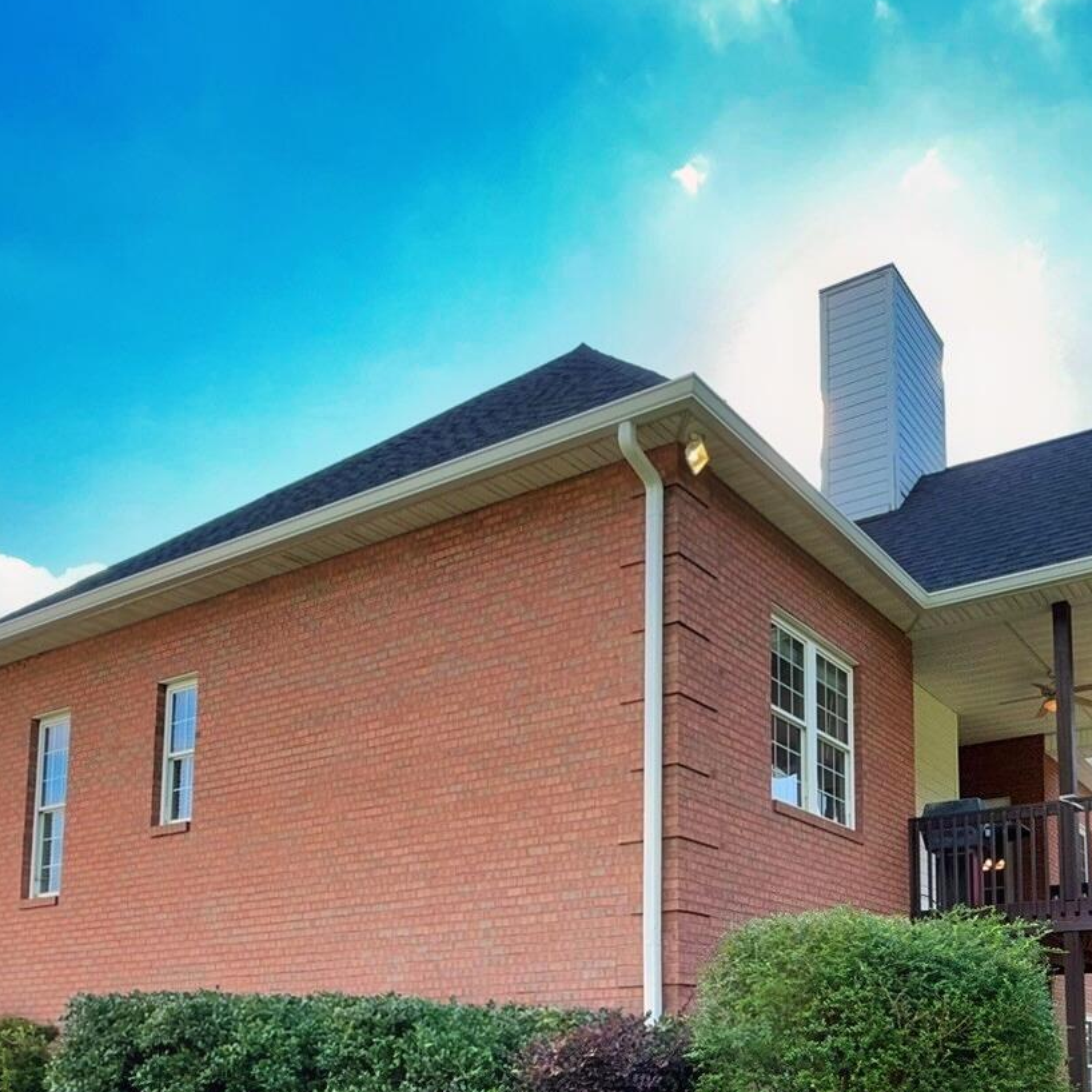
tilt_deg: +6.8
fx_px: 1106
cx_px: 825
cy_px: 940
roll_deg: -0.3
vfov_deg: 48.2
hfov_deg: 50.3
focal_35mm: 31
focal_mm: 2.22
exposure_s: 1/192
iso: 16
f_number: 2.2
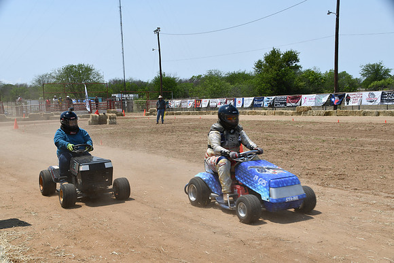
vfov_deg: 31.9
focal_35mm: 42
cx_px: 197
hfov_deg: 46.4
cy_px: 132
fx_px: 460
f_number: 10
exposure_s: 1/400
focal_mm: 28
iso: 100
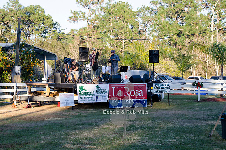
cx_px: 113
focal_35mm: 90
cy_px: 75
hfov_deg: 22.7
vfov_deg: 15.1
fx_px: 564
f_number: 8
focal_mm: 60
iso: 320
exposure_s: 1/250
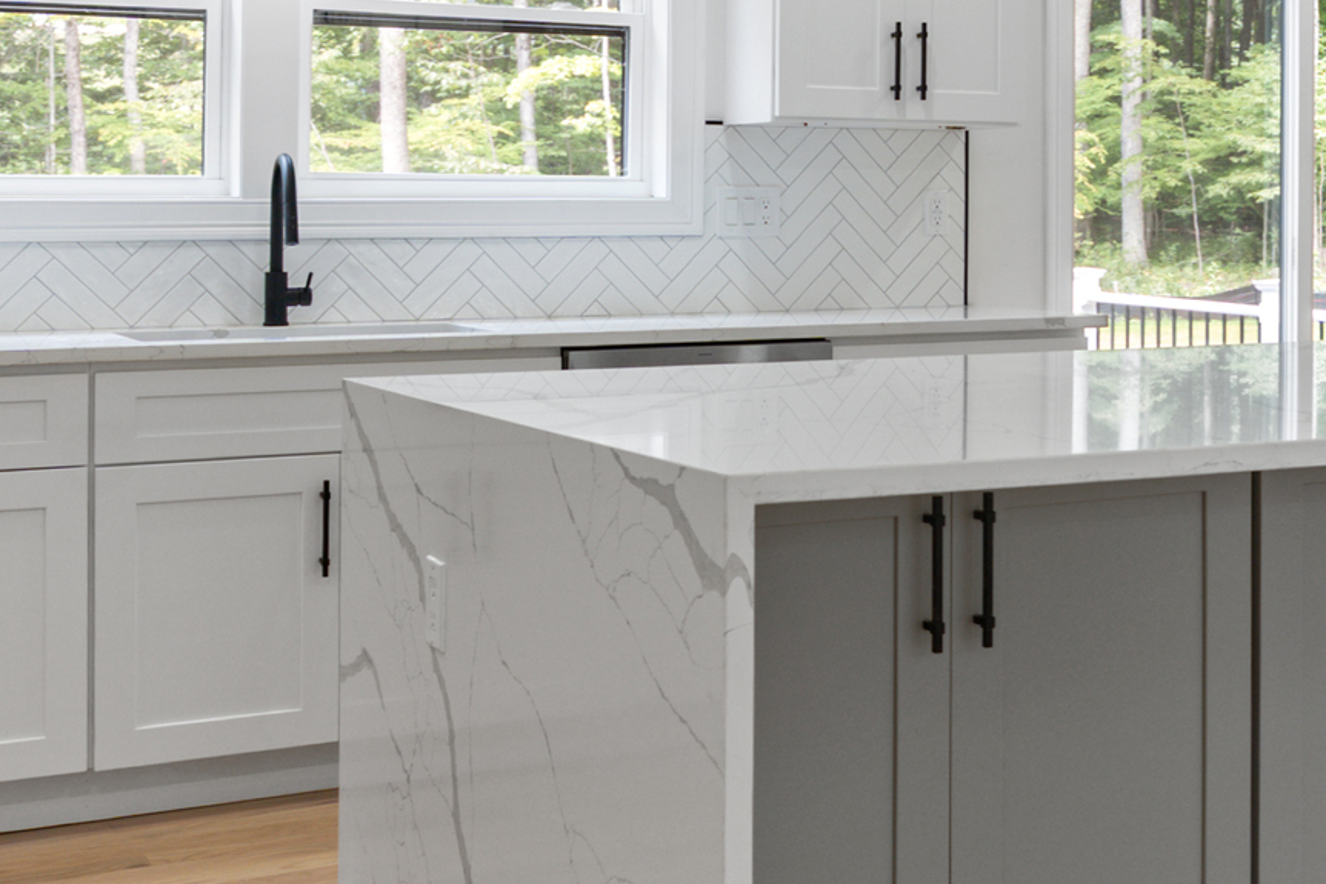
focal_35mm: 57
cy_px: 383
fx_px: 2100
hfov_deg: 33.8
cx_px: 1095
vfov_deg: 23.8
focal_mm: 16
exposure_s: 1/8
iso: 250
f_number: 5.6
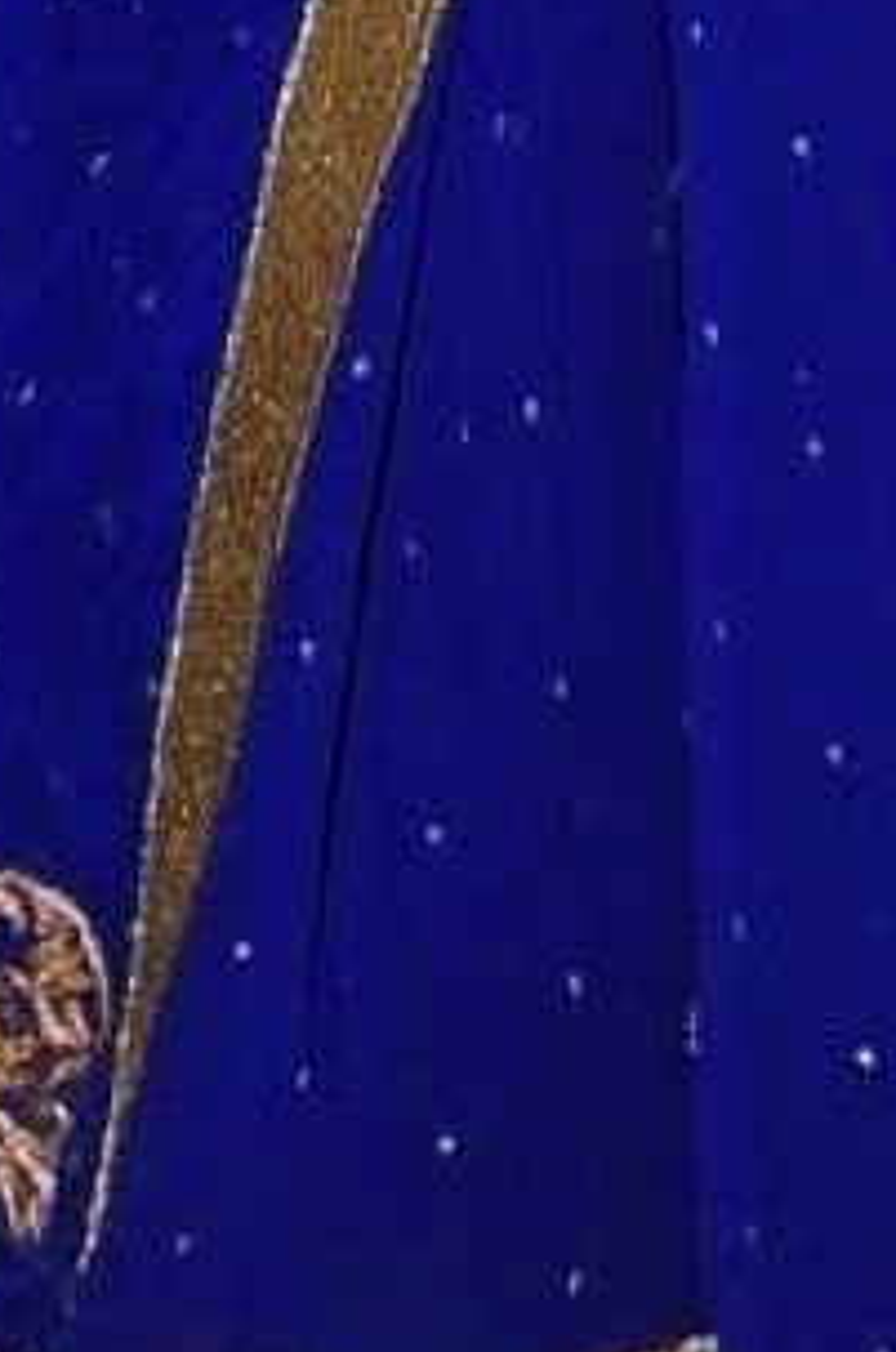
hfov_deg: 5.0
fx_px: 10151
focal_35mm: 271
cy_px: -2474
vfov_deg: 6.9
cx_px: 976
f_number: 9
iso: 400
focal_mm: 28
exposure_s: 1/125
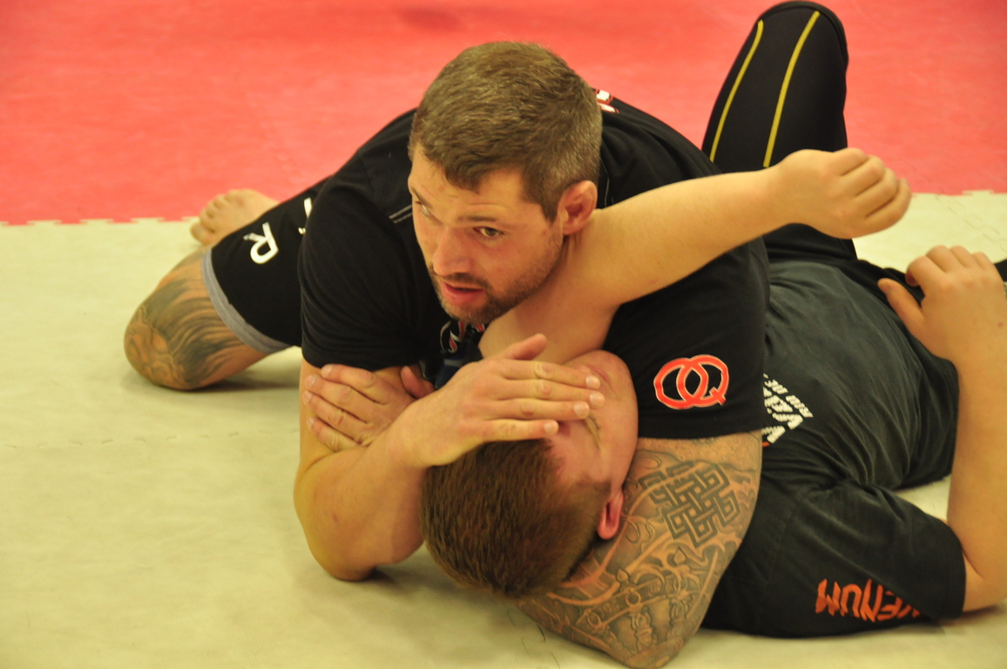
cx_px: 504
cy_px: 334
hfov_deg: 18.2
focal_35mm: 112
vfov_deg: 12.1
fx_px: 3143
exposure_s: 1/30
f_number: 5
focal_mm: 75
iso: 900
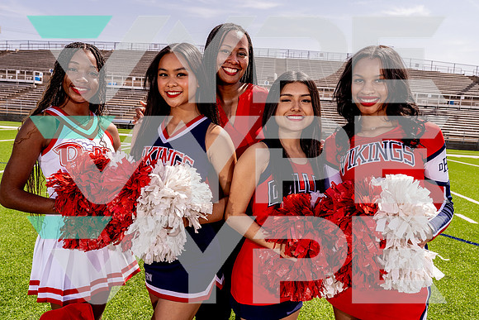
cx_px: 246
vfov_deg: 40.7
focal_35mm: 32
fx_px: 431
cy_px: 153
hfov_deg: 58.1
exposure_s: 1/250
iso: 100
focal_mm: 31
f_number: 7.1
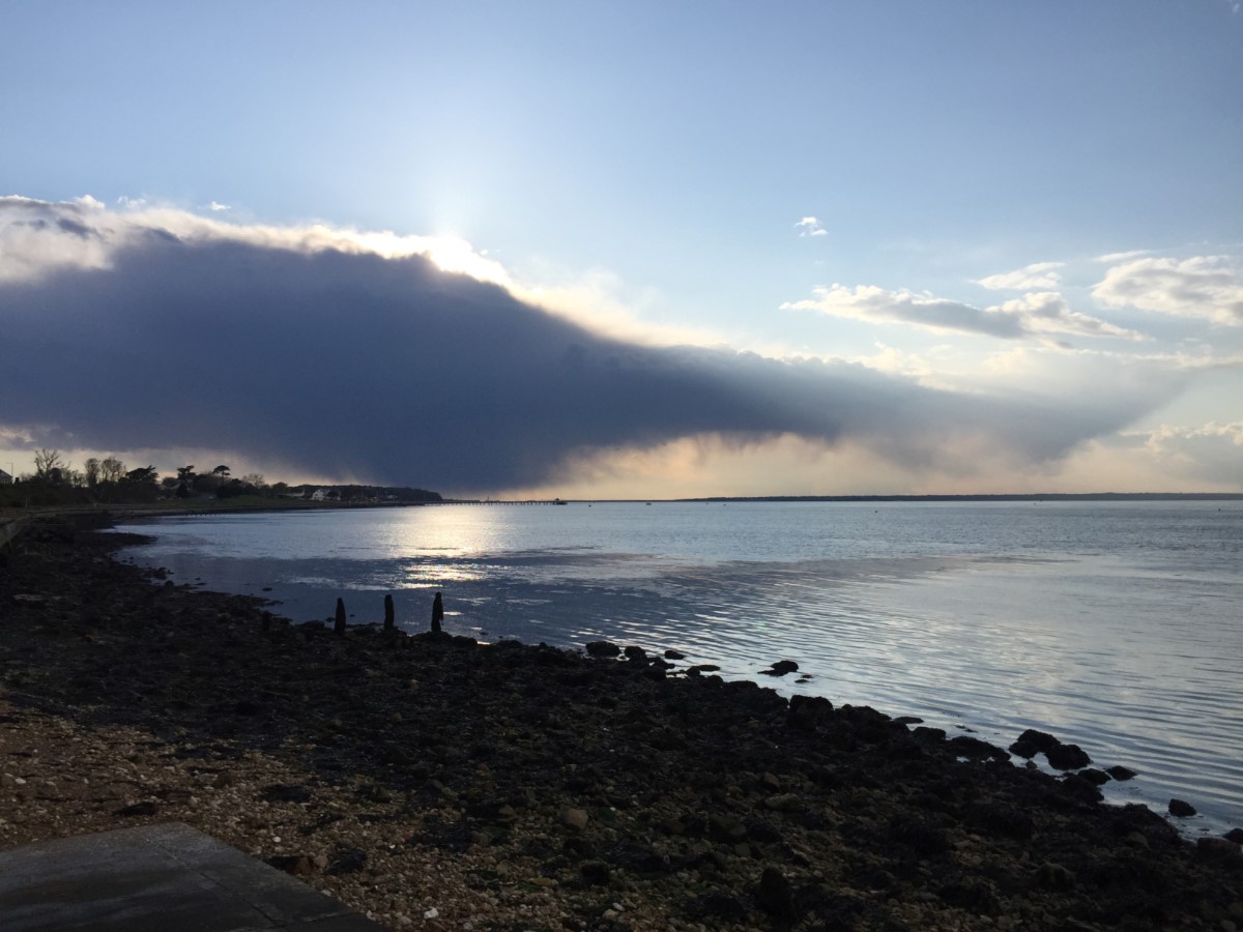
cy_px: 466
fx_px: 1041
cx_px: 622
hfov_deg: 61.7
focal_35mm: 29
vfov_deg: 48.2
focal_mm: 4.15
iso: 32
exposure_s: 1/3968
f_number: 2.2
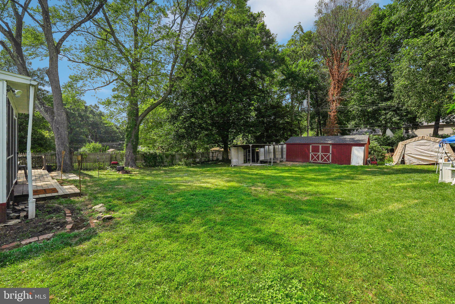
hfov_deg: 104.3
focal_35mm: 14
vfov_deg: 81.2
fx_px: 177
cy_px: 152
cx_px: 228
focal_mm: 14
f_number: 8
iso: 500
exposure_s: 1/1600
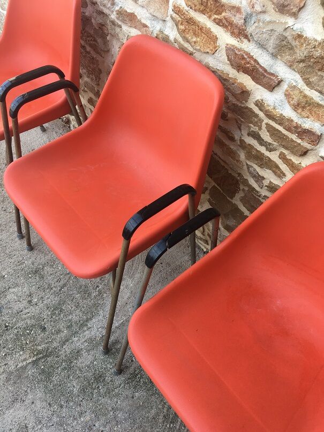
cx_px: 162
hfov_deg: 48.2
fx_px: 362
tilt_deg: -55.7
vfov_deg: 61.7
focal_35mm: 29
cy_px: 216
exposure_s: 1/151
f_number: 2.2
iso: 25
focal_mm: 4.15
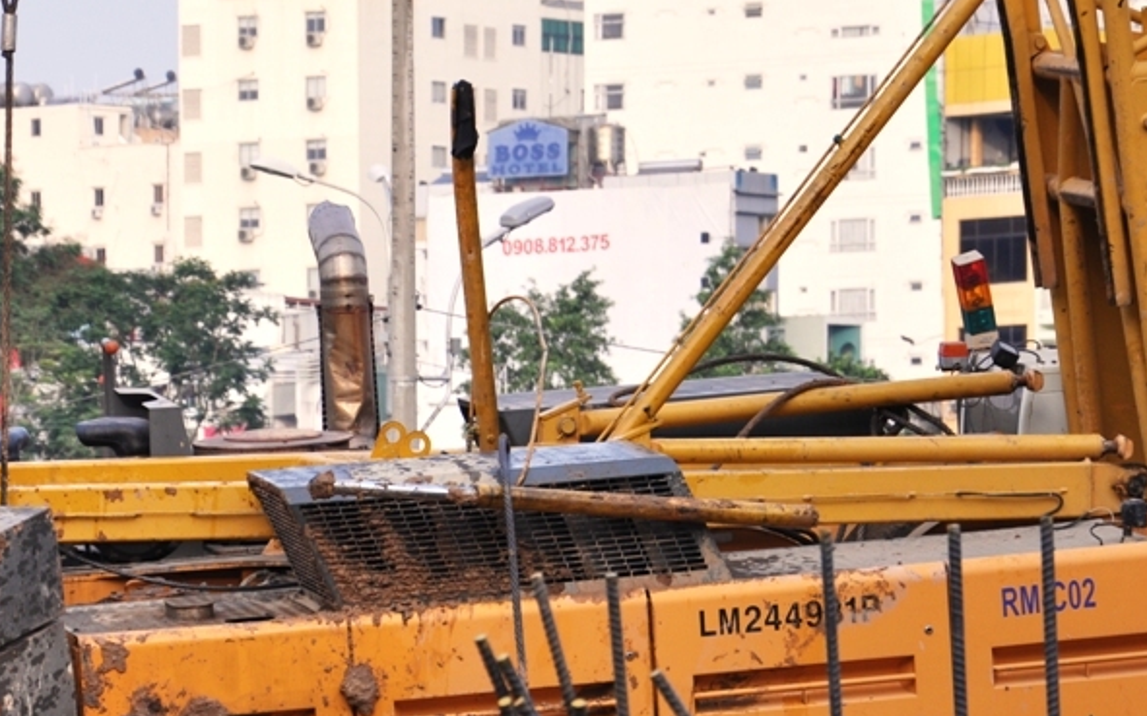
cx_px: 351
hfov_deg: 7.6
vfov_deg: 4.7
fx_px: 8684
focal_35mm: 278
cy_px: 644
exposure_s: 1/250
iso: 200
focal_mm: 105
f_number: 5.6
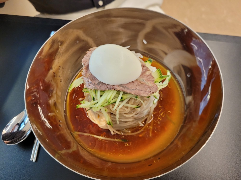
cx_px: 120
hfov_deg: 67.3
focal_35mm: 26
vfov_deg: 53.1
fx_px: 181
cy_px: 90
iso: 320
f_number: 1.8
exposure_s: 1/120
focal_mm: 5.4
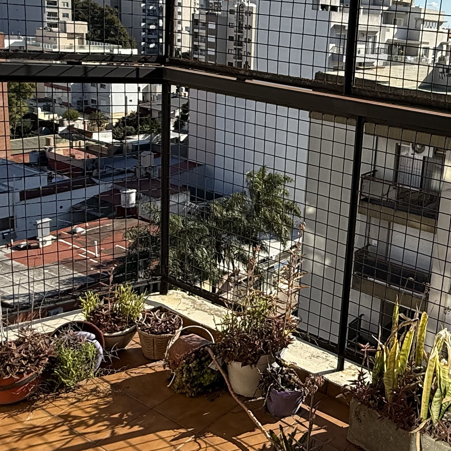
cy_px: 163
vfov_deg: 40.6
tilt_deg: -12.7
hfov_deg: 38.5
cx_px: 394
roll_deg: -5.4
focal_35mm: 41
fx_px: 604
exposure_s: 1/1259
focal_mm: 2.22
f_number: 2.2
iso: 50
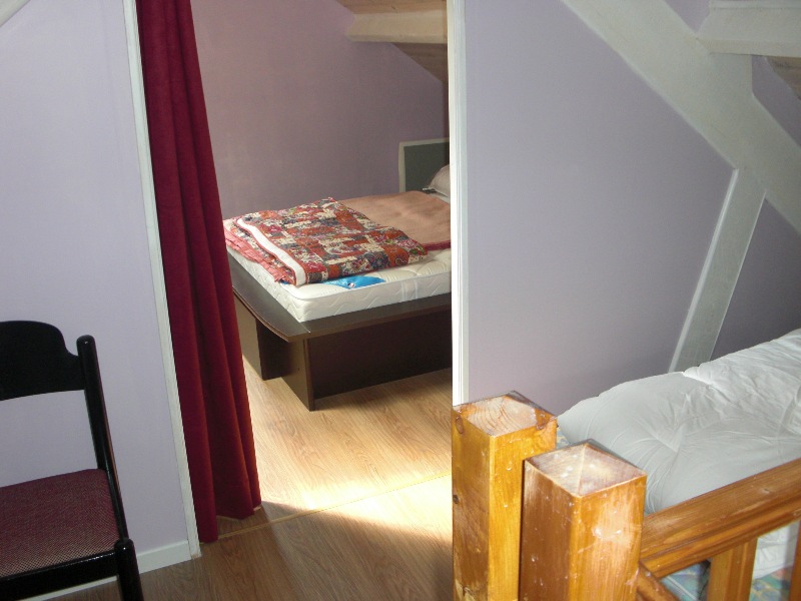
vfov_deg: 39.7
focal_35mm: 36
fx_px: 833
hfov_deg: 51.4
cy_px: 300
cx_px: 400
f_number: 2.8
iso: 200
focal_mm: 6.3
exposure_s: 1/60
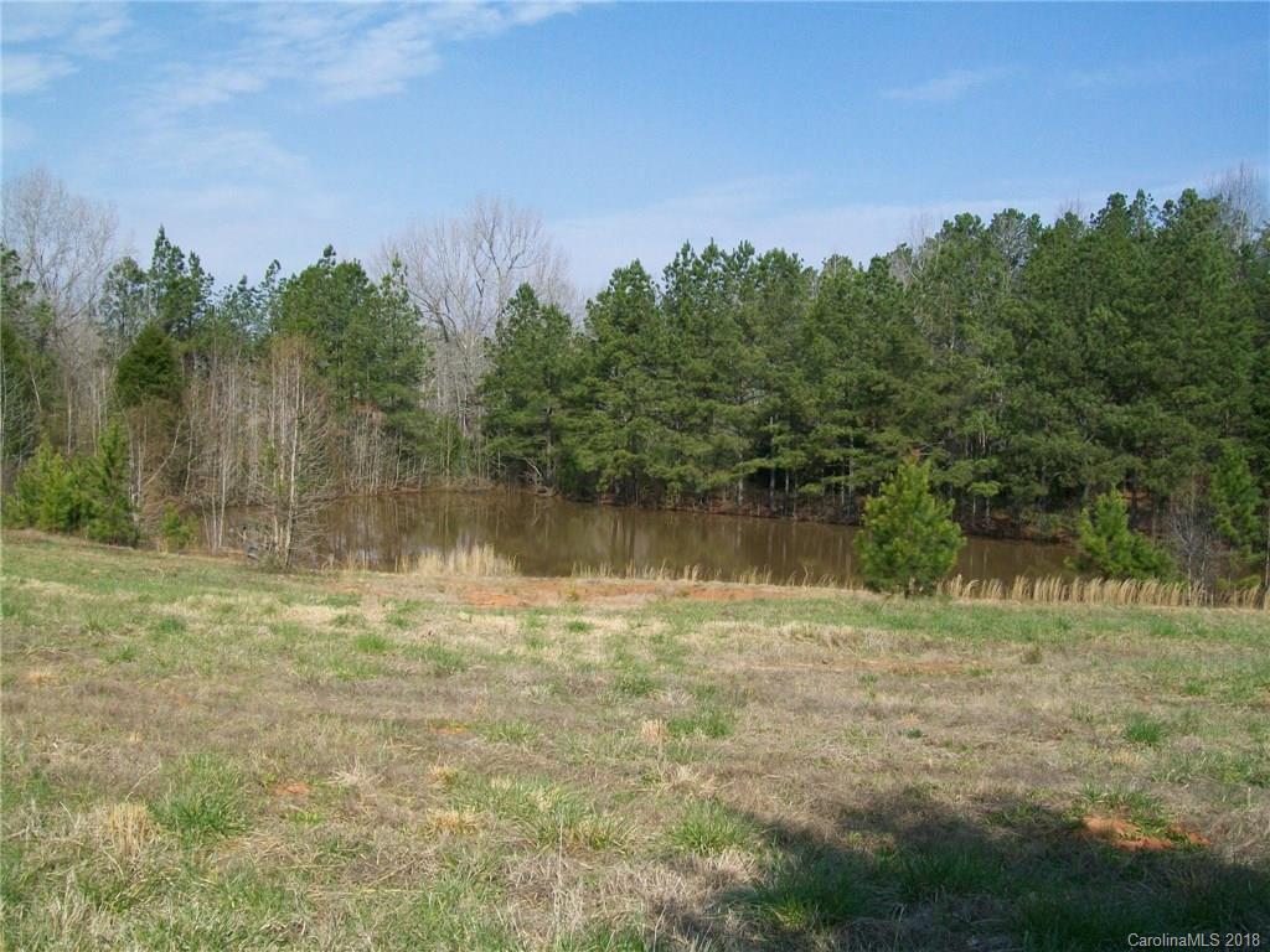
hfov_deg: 51.4
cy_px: 476
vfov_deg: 39.7
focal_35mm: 36
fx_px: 1321
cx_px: 635
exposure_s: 1/400
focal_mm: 6
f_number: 4.8
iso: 64
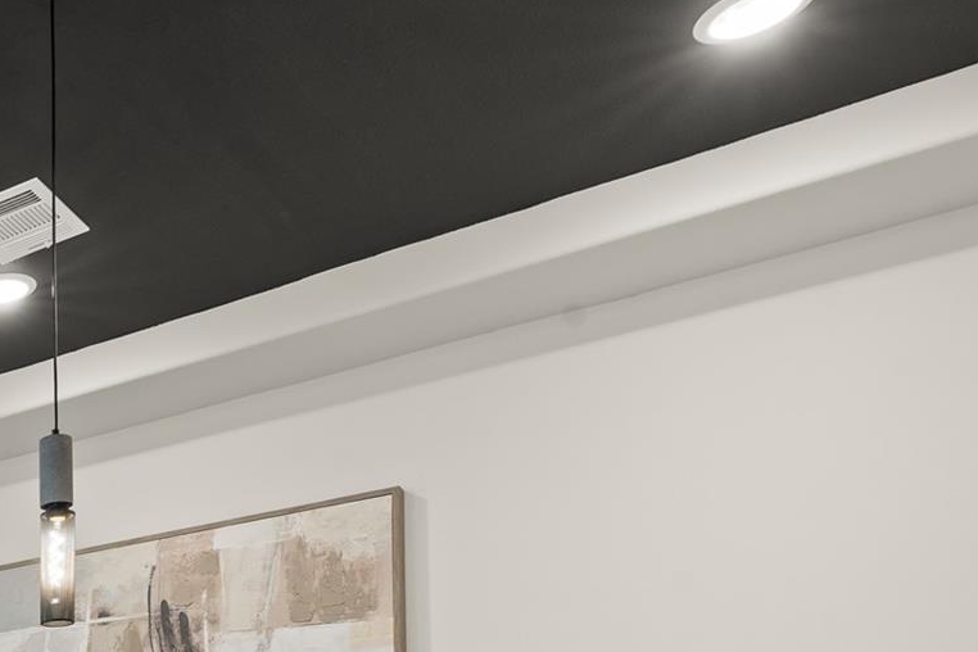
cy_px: 862
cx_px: -272
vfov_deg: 26.2
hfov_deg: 33.8
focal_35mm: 43
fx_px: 1168
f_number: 9
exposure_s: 2
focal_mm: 16
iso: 200
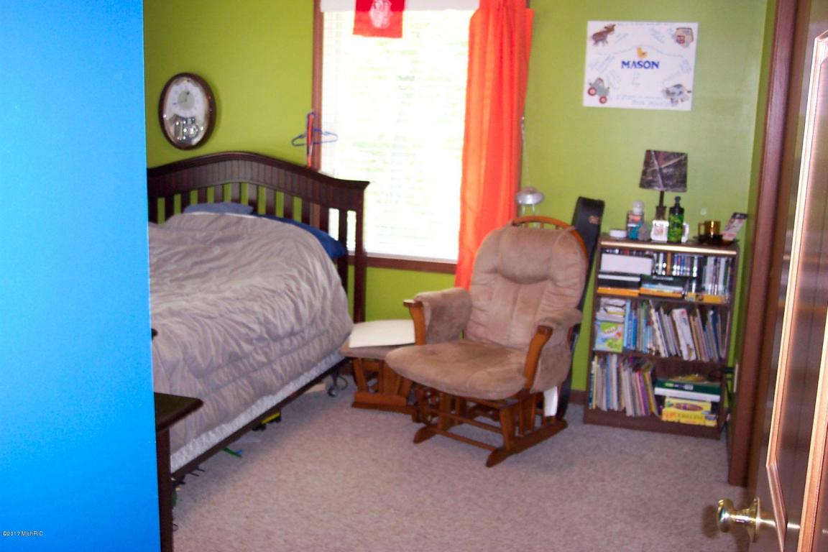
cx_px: 414
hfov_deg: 50.7
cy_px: 276
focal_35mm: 38
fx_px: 874
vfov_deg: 35.1
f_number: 2.8
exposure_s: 1/20
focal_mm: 8
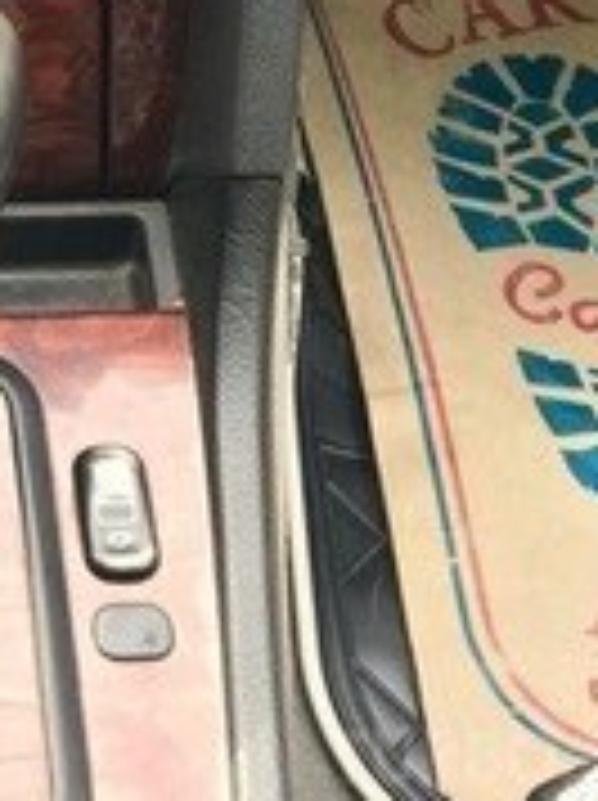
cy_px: -279
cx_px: -144
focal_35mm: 81
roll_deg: +0.0
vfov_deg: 21.5
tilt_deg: -33.4
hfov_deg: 17.2
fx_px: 1870
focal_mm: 4.15
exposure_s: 1/50
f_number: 2.2
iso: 25
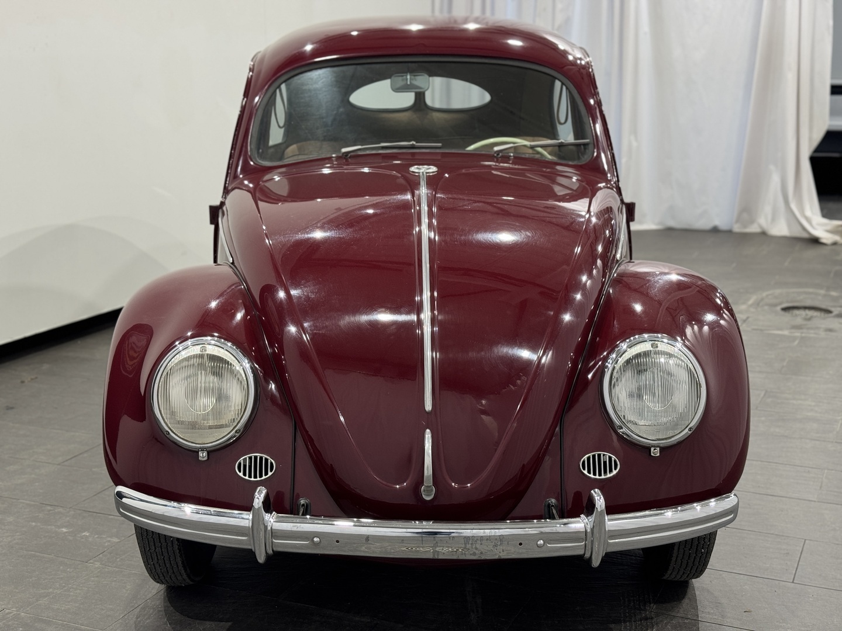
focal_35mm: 48
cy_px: 316
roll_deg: +0.4
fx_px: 1168
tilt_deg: -13.9
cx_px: 421
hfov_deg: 39.7
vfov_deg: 30.3
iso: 64
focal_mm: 6.76
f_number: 1.78
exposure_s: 1/50
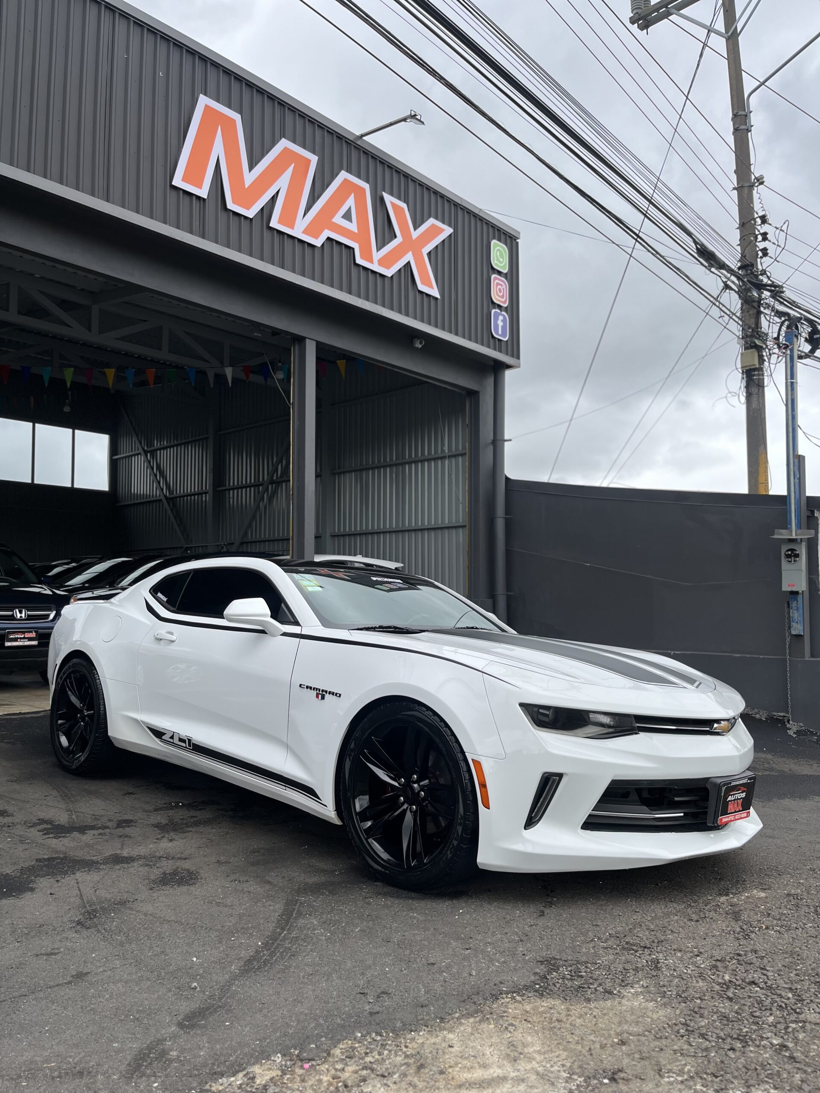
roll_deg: -0.3
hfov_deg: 53.1
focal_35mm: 26
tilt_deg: +3.4
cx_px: 410
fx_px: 821
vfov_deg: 67.3
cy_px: 546
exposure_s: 1/799
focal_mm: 5.1
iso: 50
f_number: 1.6
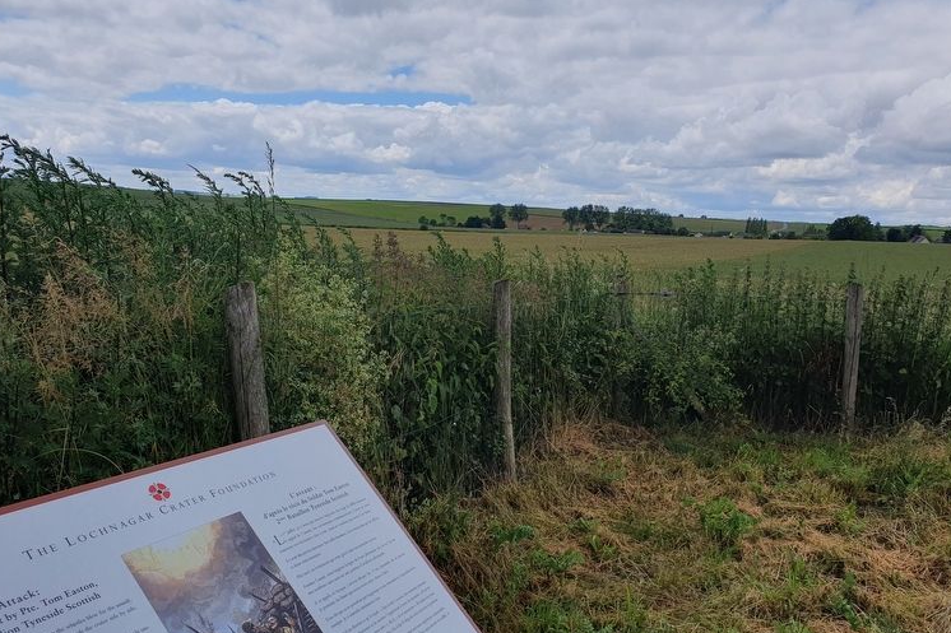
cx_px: 498
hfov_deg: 63.6
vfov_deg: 44.9
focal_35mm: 29
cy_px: 336
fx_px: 766
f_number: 2.4
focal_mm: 4.32
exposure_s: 1/1596
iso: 50
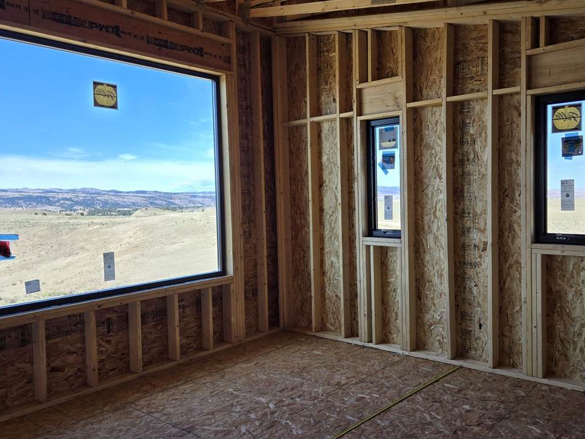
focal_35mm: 30
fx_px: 507
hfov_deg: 59.9
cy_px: 214
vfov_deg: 46.8
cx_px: 318
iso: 25
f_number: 1.8
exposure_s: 1/439
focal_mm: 5.4
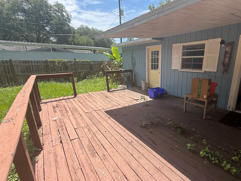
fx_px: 125
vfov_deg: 71.6
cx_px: 148
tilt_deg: -12.4
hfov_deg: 86.3
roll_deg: -1.6
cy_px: 95
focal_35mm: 18
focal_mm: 2.22
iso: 50
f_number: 2.2
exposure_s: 1/717
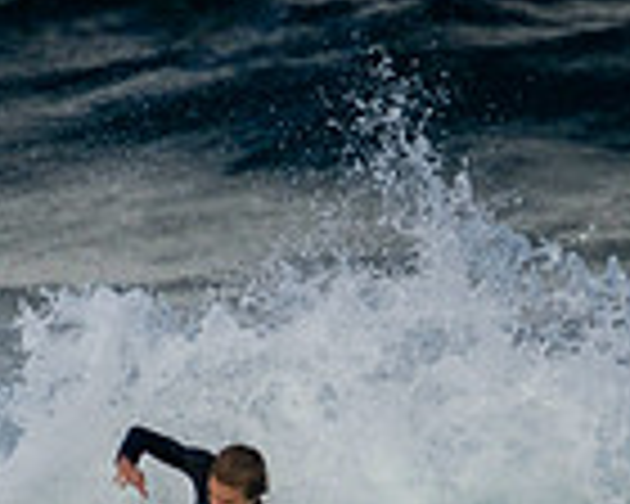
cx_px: 63
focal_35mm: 3110
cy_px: 736
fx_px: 57988
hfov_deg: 0.6
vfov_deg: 0.5
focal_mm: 800
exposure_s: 1/1600
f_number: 11
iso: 720
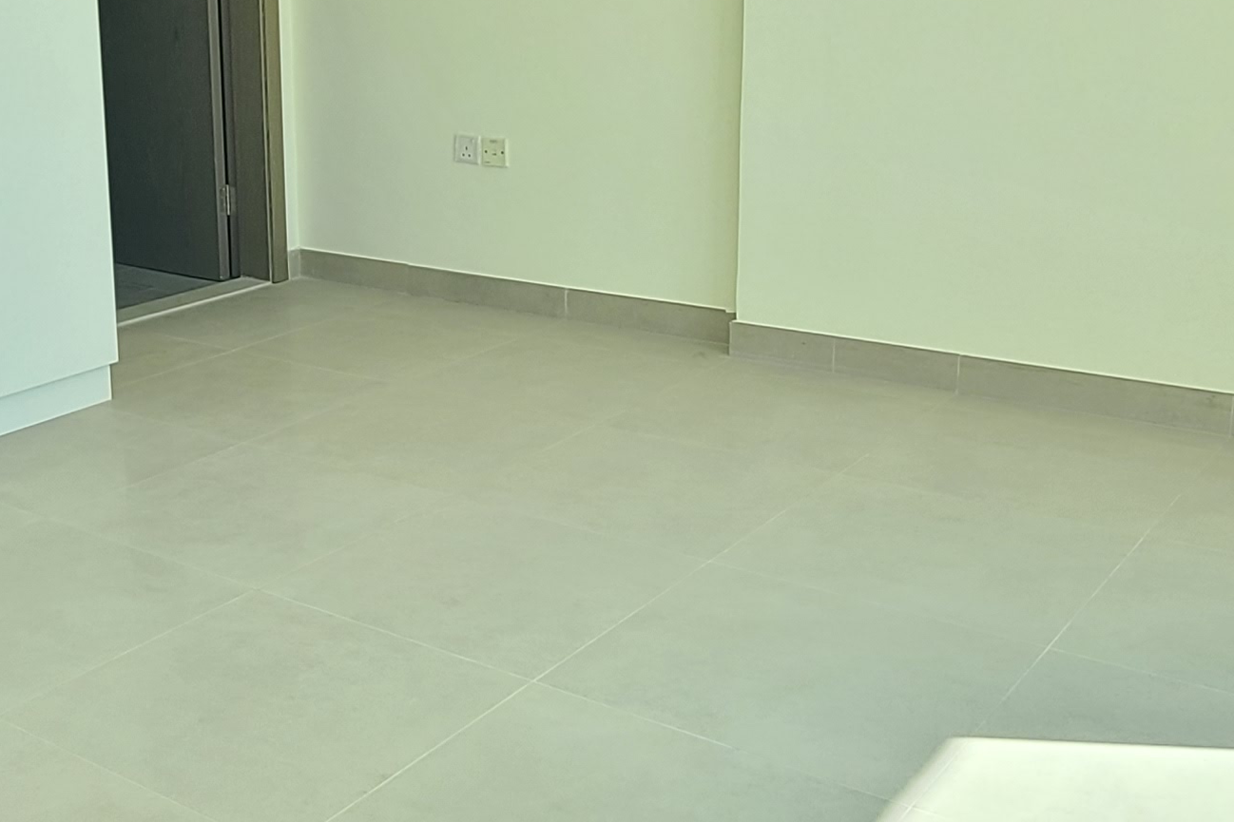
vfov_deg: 31.5
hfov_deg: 44.7
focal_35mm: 42
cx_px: 299
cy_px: 252
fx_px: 1439
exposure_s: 1/106
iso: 50
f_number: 2.2
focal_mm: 2.2
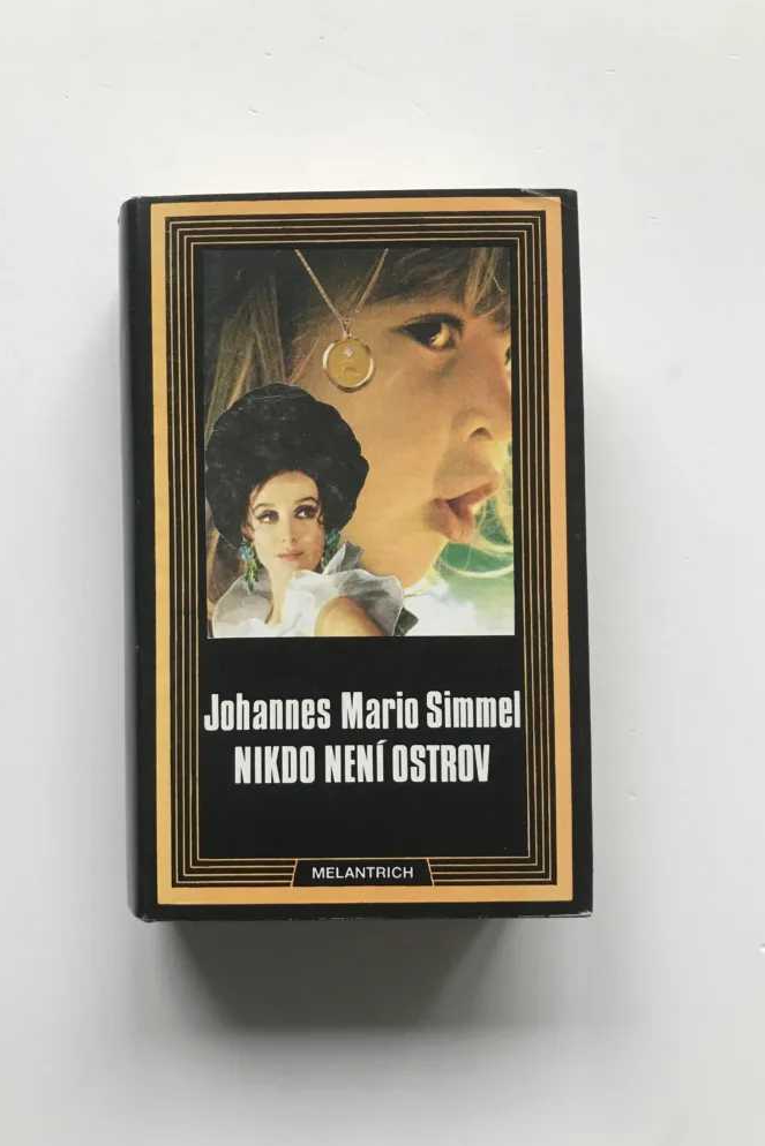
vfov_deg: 61.9
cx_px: 329
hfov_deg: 43.5
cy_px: 561
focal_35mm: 30
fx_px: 956
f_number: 1.8
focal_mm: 3.99
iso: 40
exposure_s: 1/33
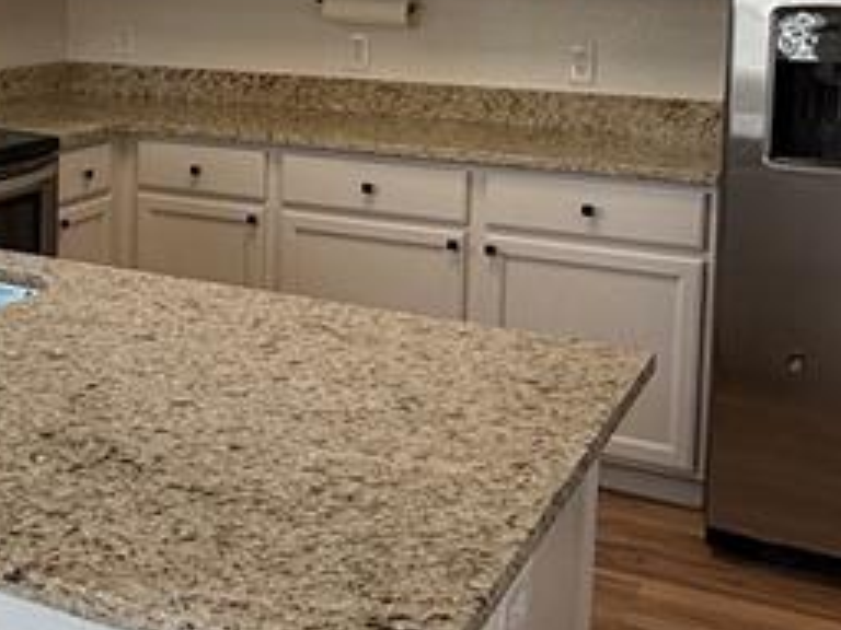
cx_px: 112
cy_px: 64
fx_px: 1361
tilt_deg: -5.4
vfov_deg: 25.3
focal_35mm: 56
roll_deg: -0.8
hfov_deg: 32.9
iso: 64
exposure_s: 1/120
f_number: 2.2
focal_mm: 2.22
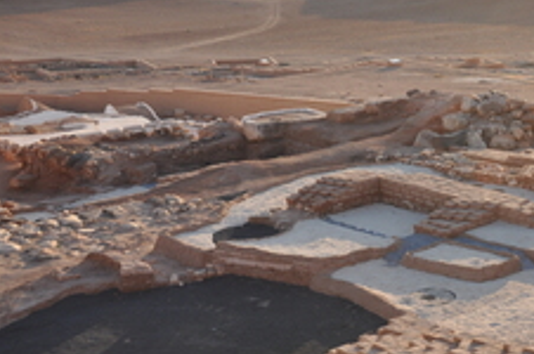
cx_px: 454
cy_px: 219
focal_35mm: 70
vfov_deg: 19.4
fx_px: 1037
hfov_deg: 28.1
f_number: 8
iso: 200
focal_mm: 24
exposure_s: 1/250
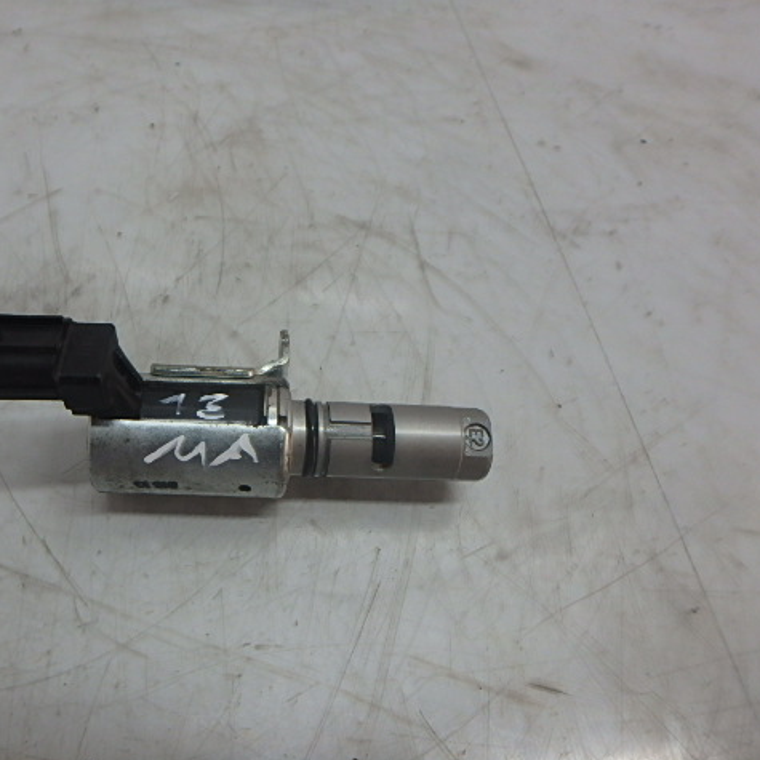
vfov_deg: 62.9
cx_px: 269
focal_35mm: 25
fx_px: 621
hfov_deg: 61.7
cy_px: 382
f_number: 3.5
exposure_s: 1/60
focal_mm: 3.7
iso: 200
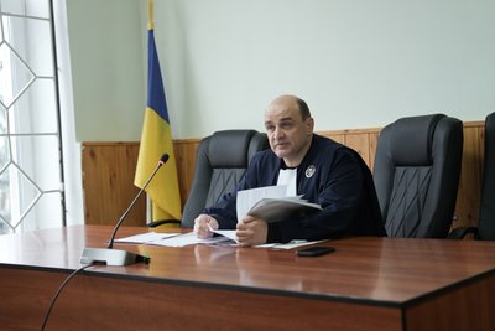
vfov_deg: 23.8
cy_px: 166
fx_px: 784
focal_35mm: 57
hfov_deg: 35.0
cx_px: 248
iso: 400
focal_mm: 57
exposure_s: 1/100
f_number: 2.8
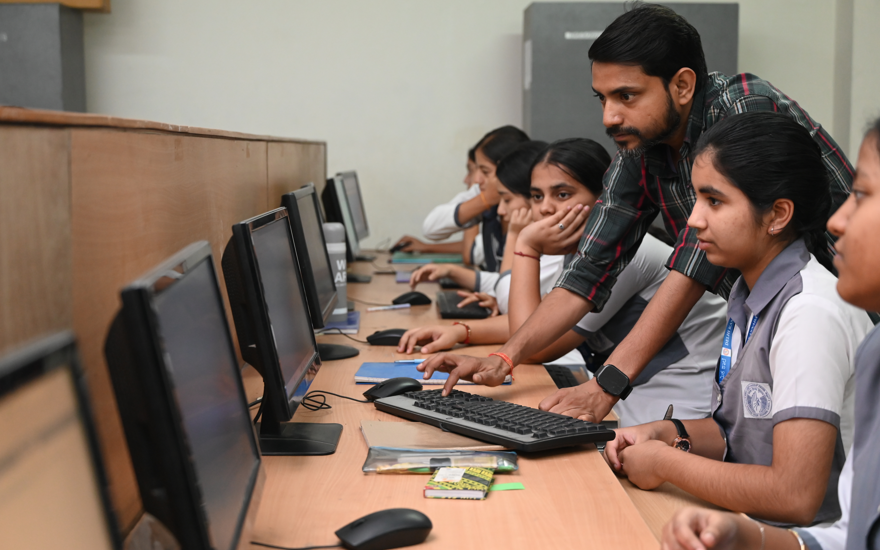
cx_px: 440
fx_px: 1223
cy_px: 266
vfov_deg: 25.3
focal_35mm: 51
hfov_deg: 39.6
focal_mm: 50
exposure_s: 1/100
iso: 2500
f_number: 4
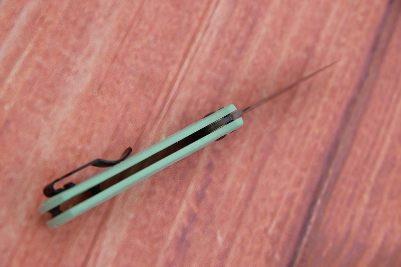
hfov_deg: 17.1
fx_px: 1337
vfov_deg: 11.4
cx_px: 200
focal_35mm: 120
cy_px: 134
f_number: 8
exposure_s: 1/80
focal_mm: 120
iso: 200
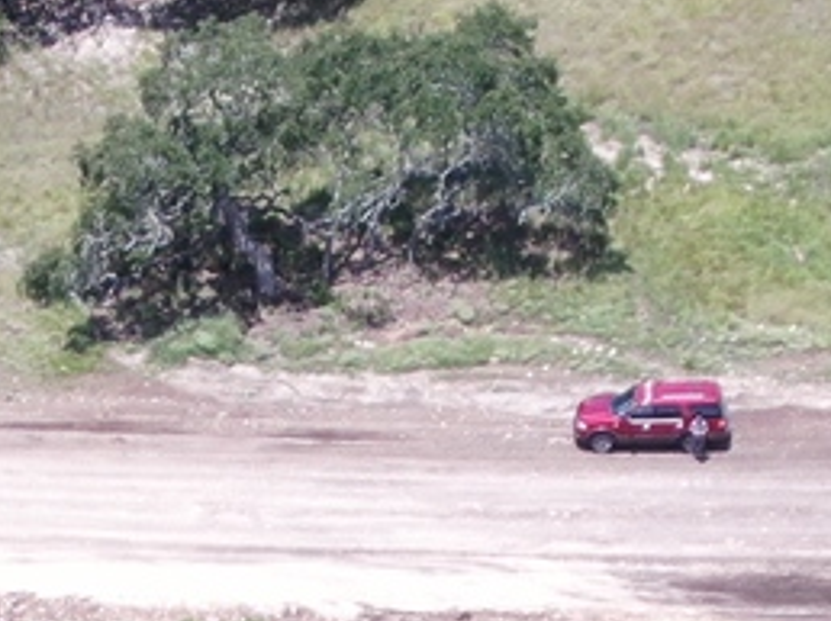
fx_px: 6428
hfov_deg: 7.4
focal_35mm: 268
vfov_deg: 5.5
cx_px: 219
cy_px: 882
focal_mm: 8.6
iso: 100
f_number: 3.8
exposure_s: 1/320
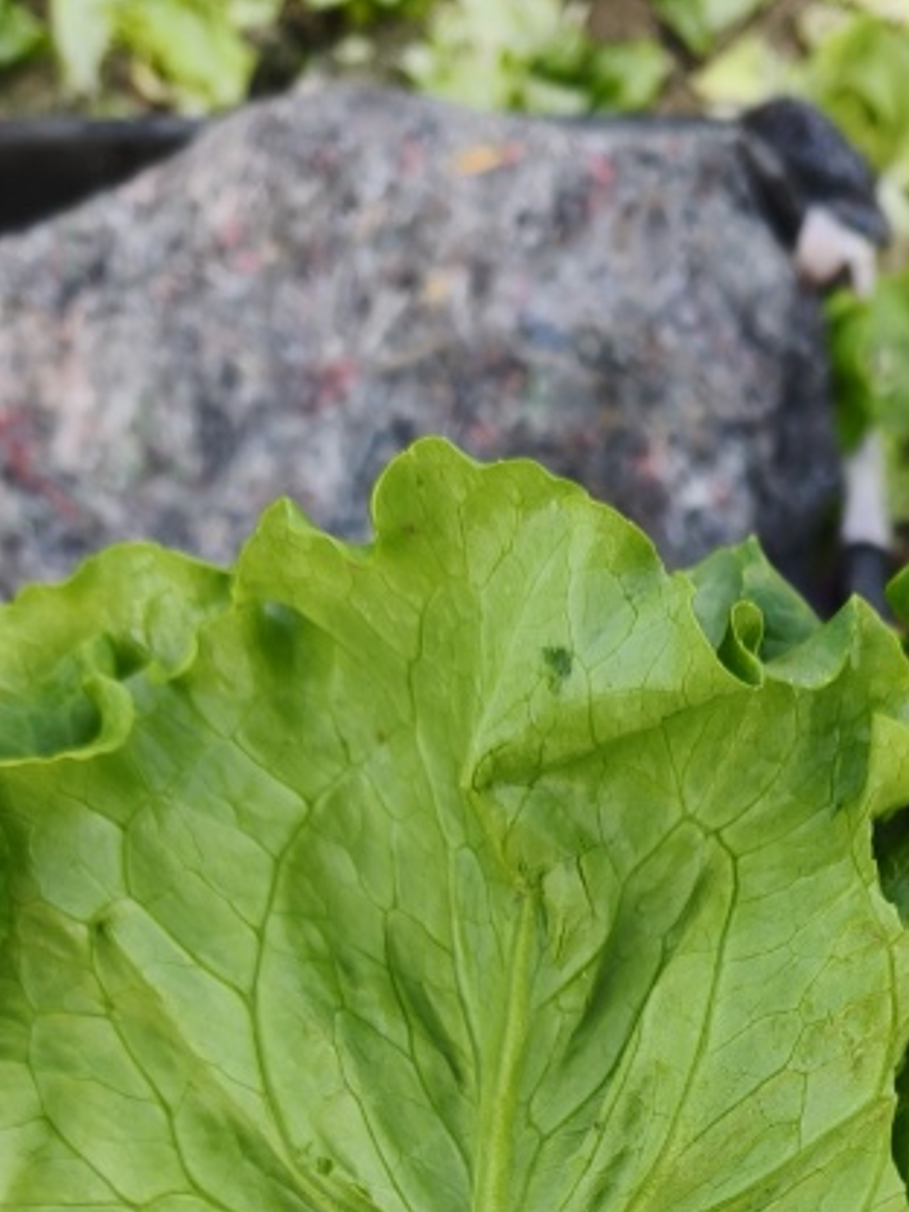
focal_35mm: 59
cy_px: 1476
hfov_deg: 24.5
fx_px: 2066
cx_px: 693
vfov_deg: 28.3
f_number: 1.6
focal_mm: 6.06
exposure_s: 1/403
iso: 50
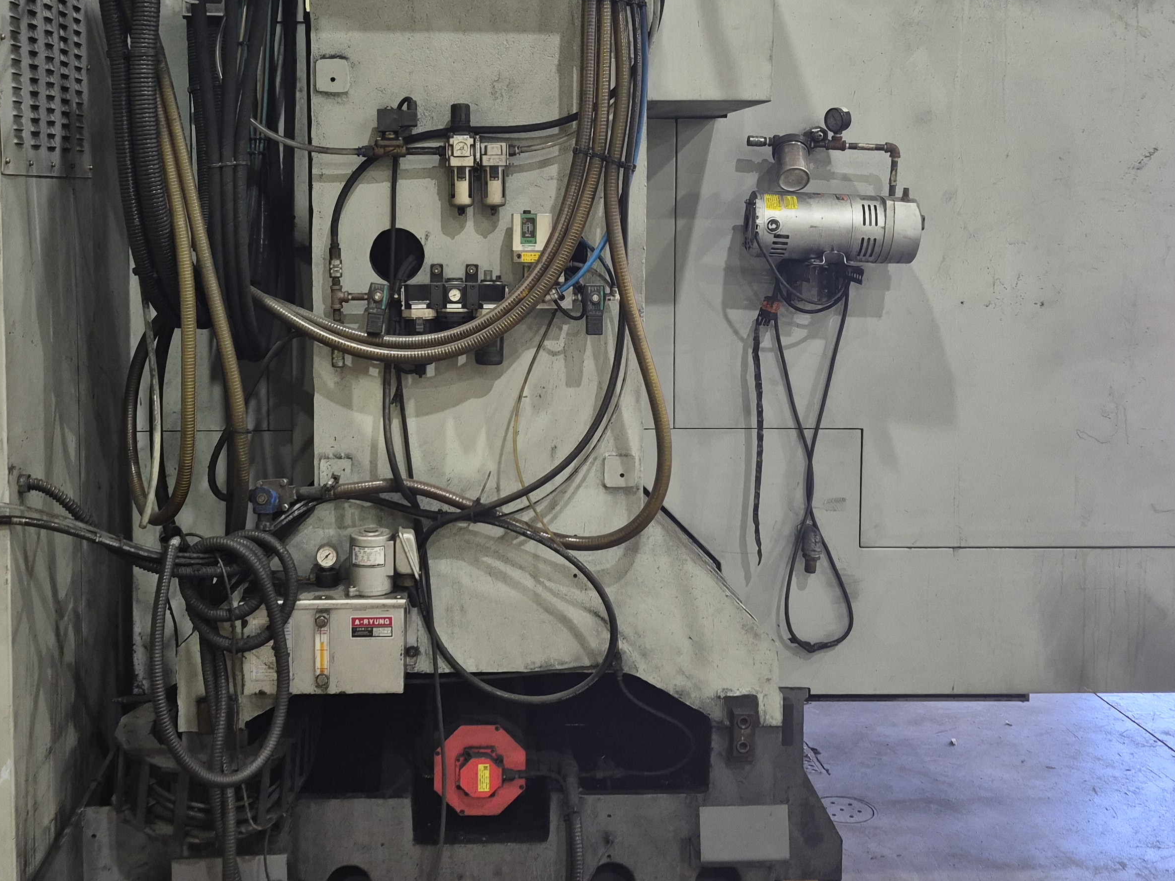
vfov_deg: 36.4
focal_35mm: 39
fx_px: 1324
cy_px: 285
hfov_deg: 47.5
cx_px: 449
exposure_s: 1/120
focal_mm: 5.4
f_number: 1.8
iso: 160
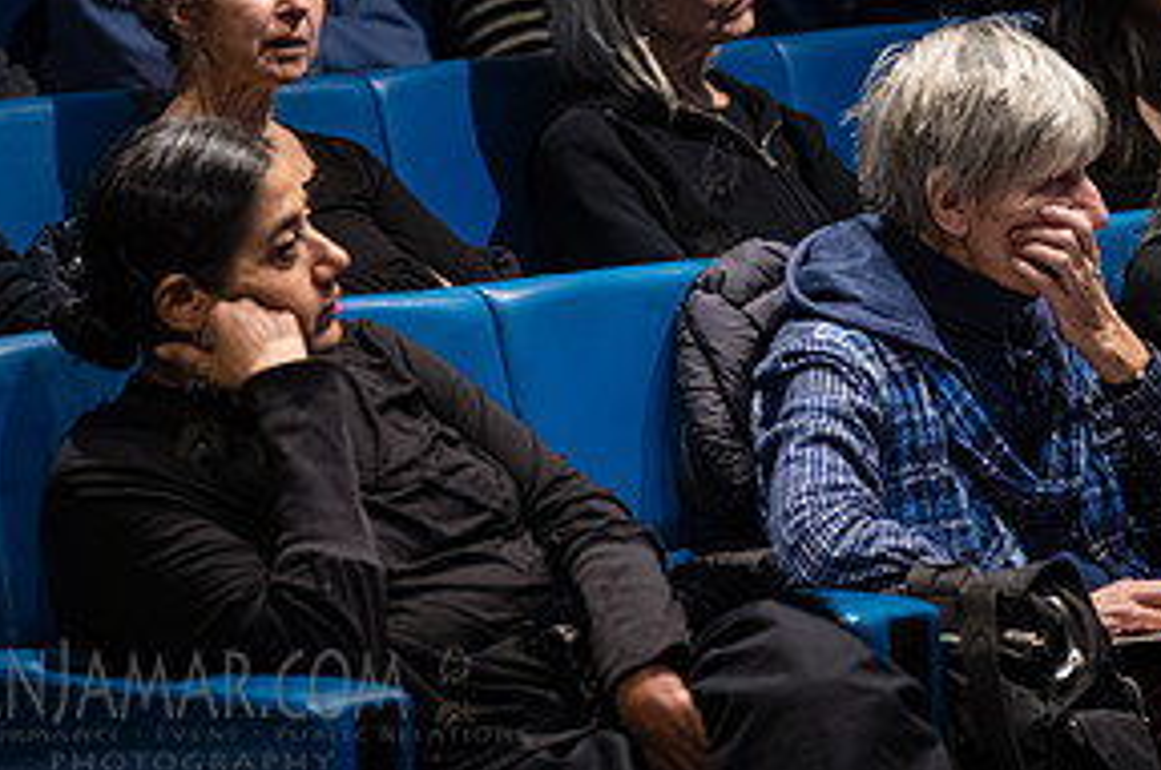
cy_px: 0
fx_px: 7985
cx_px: 198
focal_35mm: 248
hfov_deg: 8.3
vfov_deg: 5.5
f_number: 2.8
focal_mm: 123
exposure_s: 1/400
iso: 8000
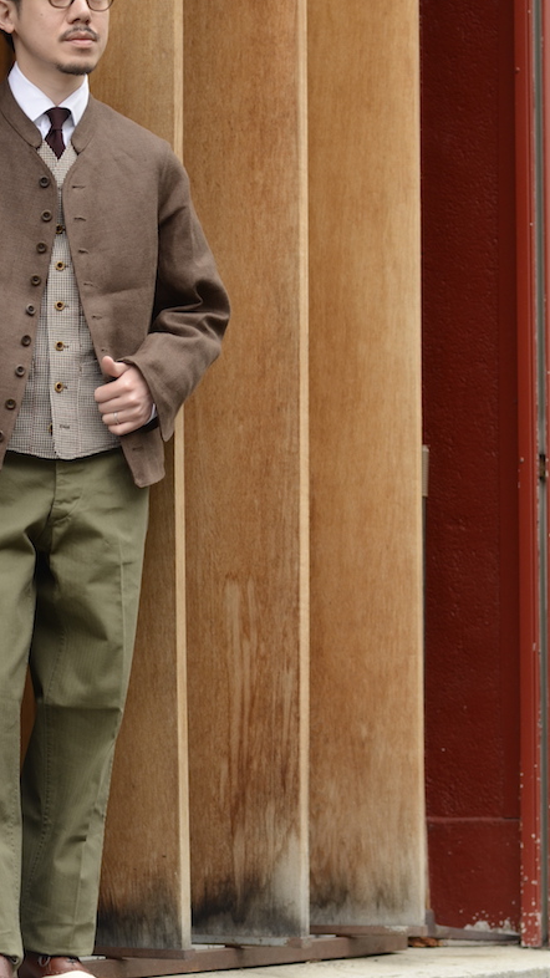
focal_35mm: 174
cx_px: 215
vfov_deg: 12.4
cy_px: 469
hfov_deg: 7.0
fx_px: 4504
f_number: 1.8
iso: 320
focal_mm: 85
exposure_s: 1/200
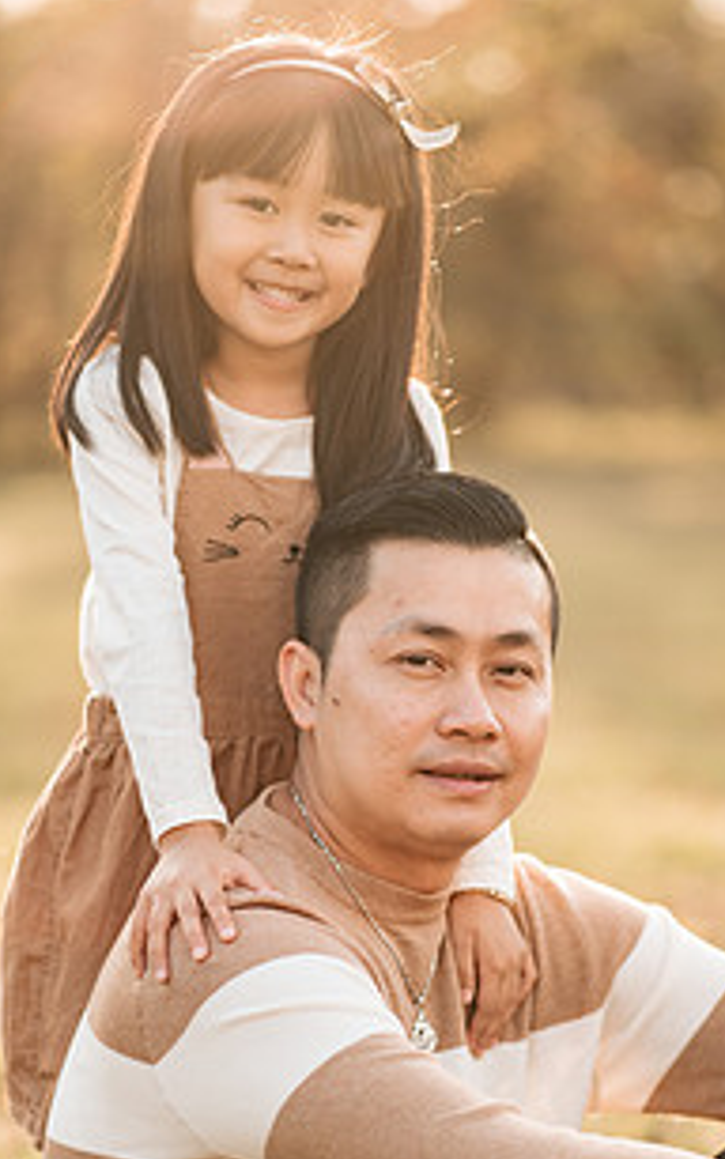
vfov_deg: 16.4
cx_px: 423
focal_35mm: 127
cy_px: 710
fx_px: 4013
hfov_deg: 10.3
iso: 100
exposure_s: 1/640
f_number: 2
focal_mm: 85
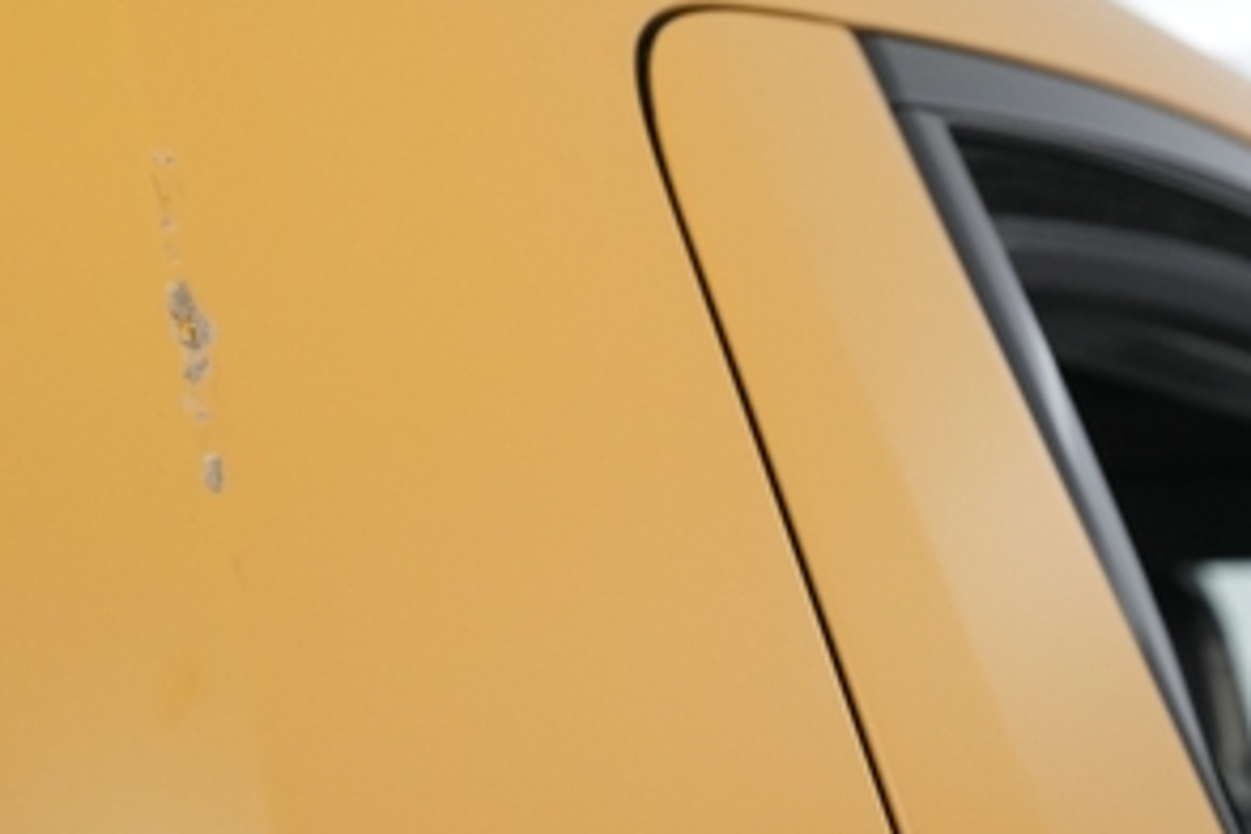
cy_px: 289
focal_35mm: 61
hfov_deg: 32.7
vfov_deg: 22.2
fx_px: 2120
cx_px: 434
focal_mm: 28
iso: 2500
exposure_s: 1/125
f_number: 4.5
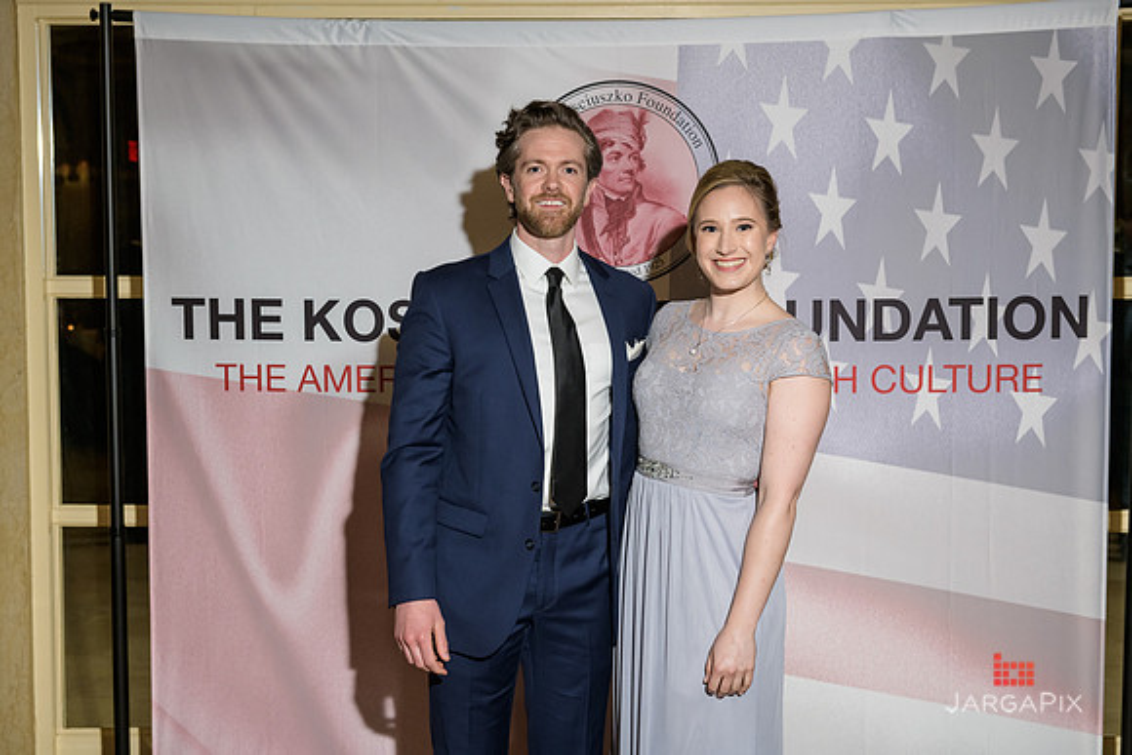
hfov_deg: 38.2
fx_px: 1635
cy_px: 378
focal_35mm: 52
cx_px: 566
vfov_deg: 26.0
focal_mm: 52
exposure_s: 1/100
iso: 800
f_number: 5
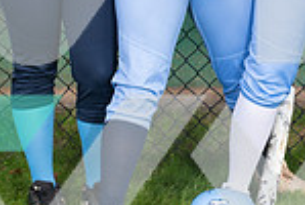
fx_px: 1188
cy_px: -44
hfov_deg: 14.1
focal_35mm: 140
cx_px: 377
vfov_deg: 9.7
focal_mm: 36
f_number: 8
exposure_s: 1/250
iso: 200
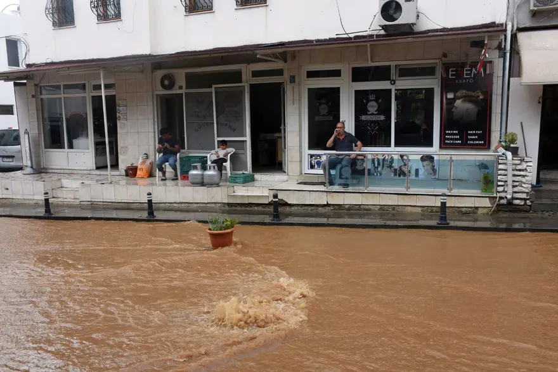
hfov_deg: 57.2
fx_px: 512
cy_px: 186
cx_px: 279
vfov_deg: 40.0
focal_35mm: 33
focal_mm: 22
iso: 400
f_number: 9
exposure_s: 1/320
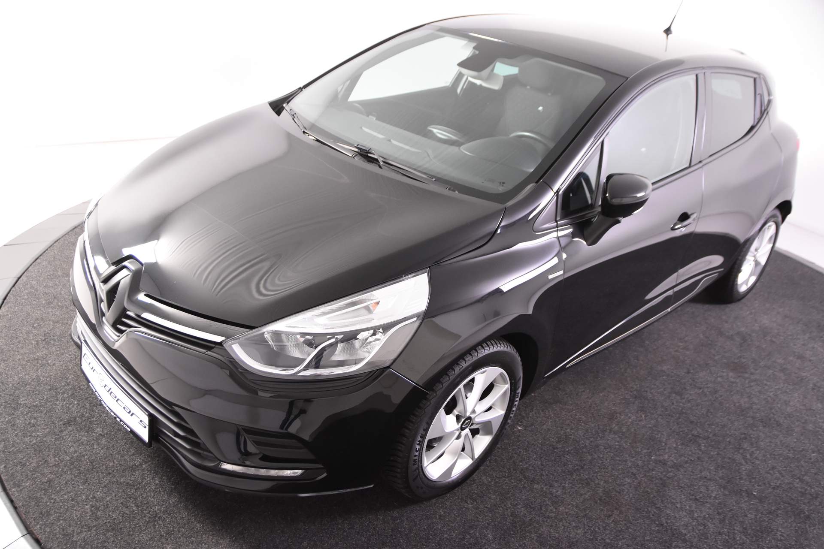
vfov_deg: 40.0
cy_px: 274
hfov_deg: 57.2
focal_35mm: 33
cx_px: 412
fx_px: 755
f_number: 3.2
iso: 1600
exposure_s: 1/40
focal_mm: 22
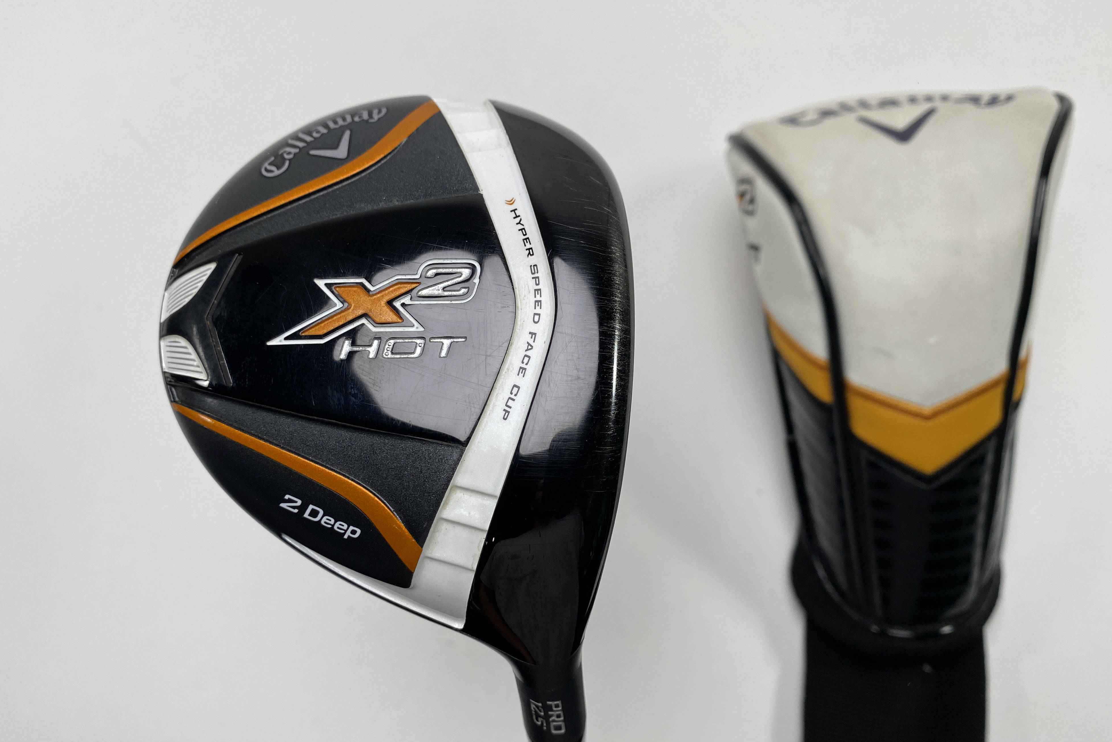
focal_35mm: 28
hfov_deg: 65.5
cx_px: 575
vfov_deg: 46.3
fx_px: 865
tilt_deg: -73.9
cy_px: 416
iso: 32
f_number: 1.8
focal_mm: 4.25
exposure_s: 1/357
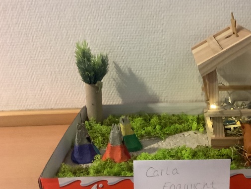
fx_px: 355
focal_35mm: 49
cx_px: 183
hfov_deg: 38.1
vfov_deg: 29.6
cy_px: 117
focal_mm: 3.3
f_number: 2.4
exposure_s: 1/25
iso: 320
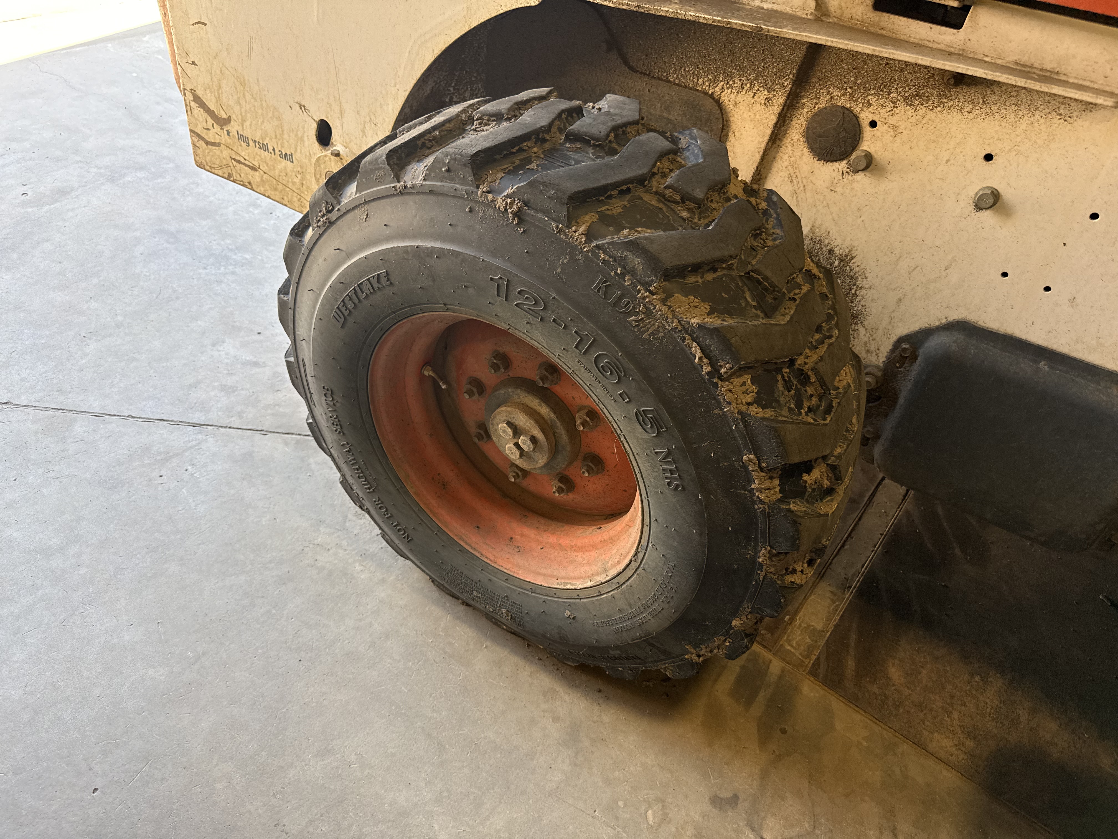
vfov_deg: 56.8
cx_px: 559
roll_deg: -8.6
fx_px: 775
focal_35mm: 24
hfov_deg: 71.6
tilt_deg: -41.0
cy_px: 420
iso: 125
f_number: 1.78
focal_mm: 6.76
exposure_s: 1/121
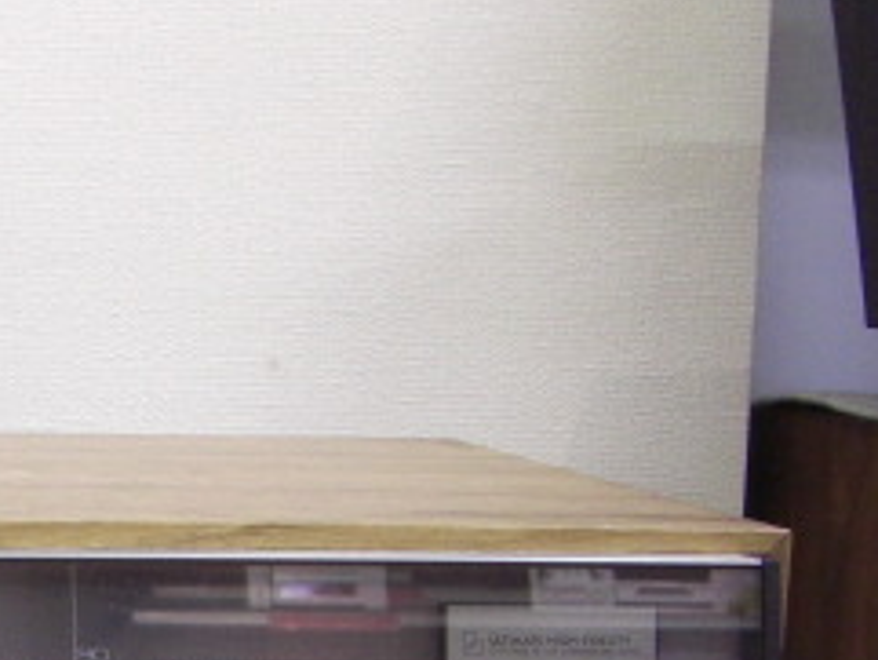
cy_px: 744
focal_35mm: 101
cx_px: -211
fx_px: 2563
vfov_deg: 14.3
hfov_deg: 18.3
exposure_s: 1/20
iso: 200
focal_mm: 6.3
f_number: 3.4
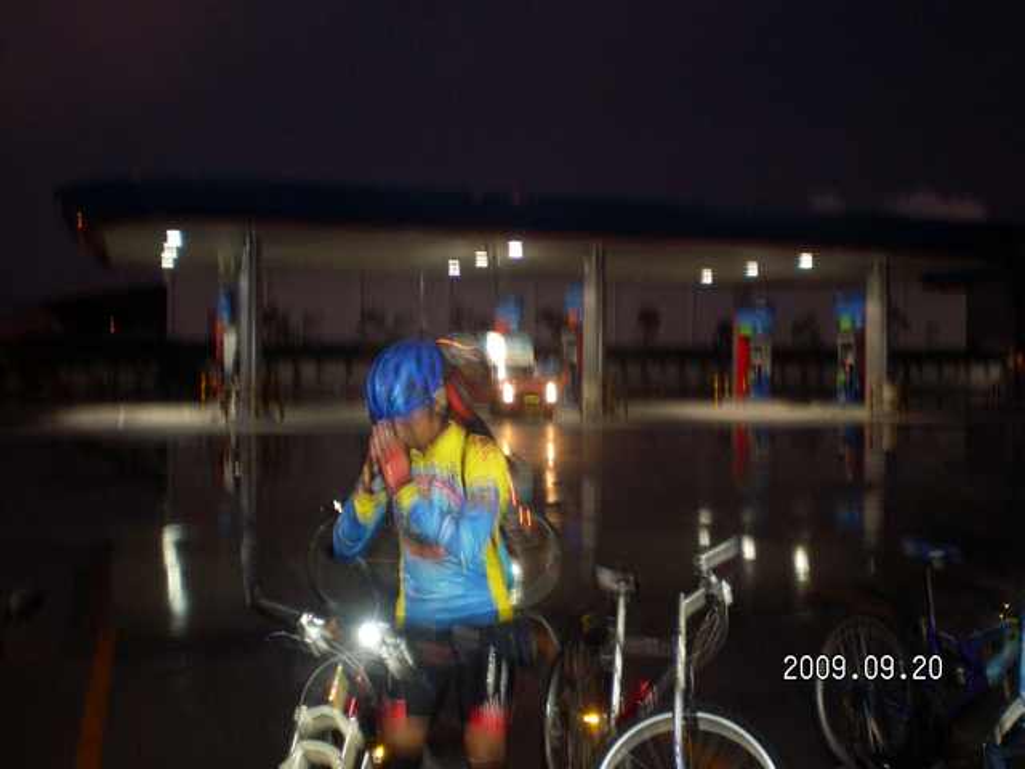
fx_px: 1125
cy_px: 384
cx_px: 512
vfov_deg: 37.7
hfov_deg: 49.0
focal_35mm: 38
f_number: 3.1
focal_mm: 6.3
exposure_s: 1/30
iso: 200
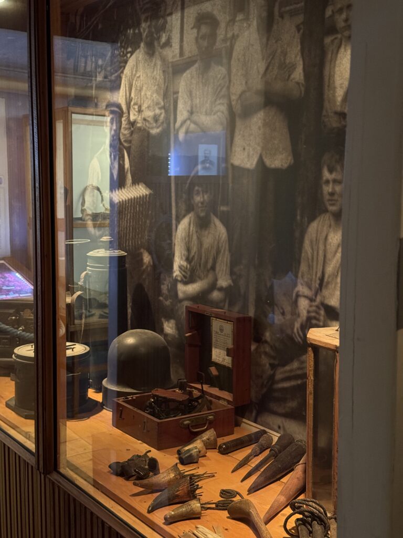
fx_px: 745
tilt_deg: -6.7
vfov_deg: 39.7
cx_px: 202
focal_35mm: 48
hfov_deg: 30.3
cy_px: 269
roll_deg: -0.4
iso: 800
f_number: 1.78
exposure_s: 1/20
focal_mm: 6.76
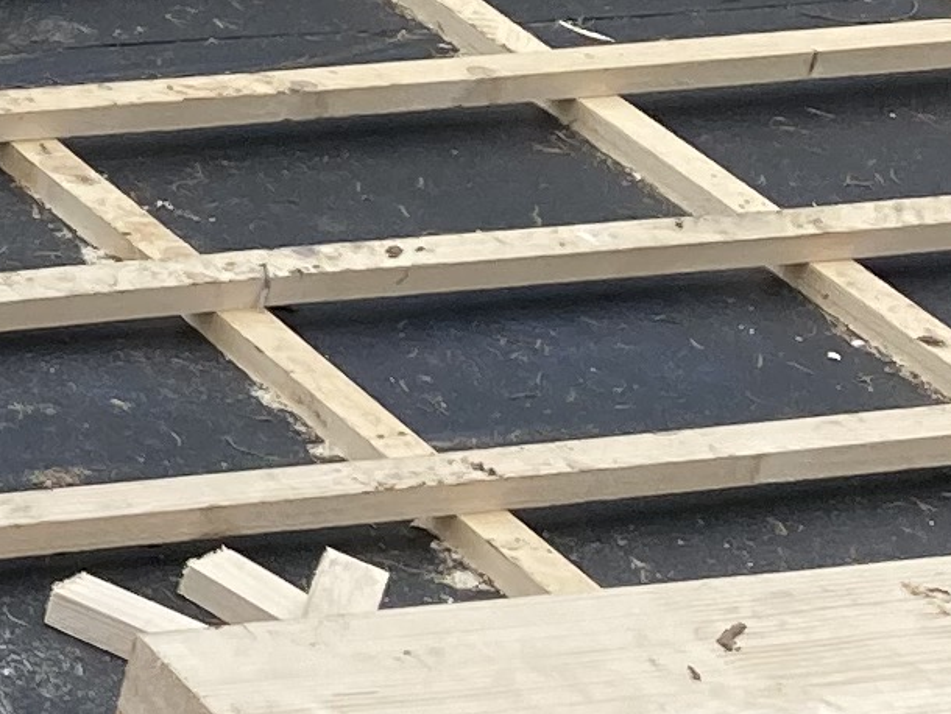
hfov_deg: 9.5
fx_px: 5084
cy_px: 184
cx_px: -1322
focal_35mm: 185
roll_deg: -2.1
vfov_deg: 8.0
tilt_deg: -19.3
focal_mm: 3.99
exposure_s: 1/417
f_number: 1.8
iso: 20
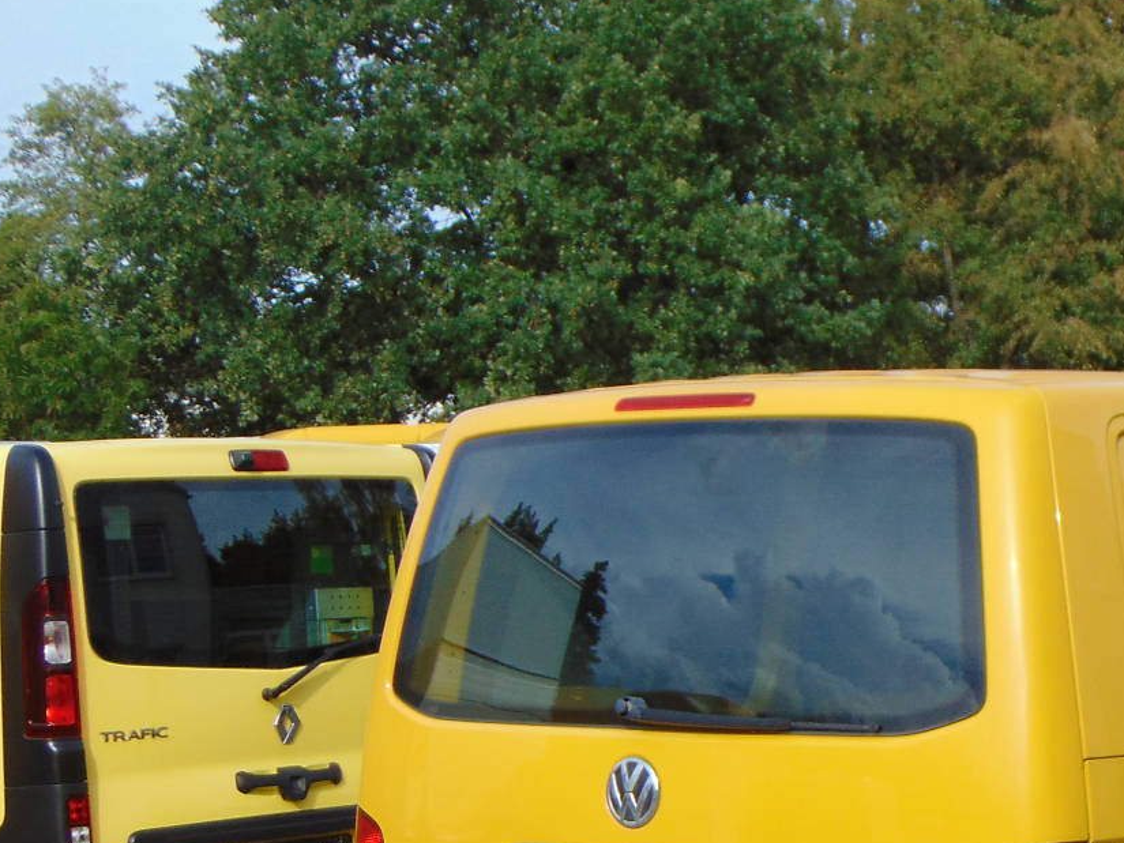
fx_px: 3150
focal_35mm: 97
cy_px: 711
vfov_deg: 15.1
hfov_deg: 19.8
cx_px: 1046
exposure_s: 1/500
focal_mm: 9
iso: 80
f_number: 3.5
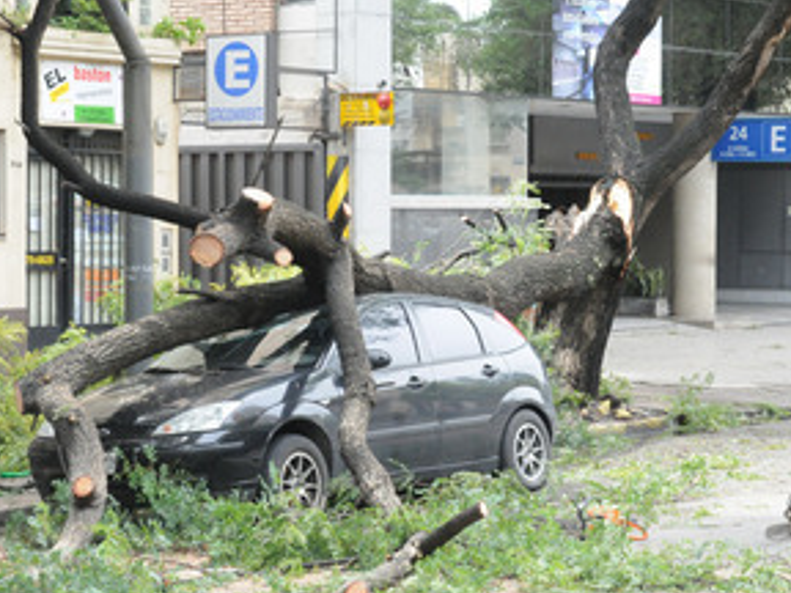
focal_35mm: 103
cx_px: 349
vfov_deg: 14.4
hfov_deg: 19.1
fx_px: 2354
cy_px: 290
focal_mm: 52
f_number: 9
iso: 2000
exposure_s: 1/320
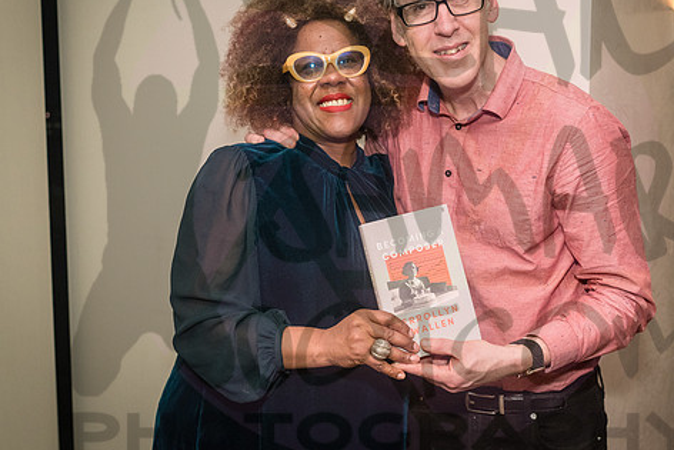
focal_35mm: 50
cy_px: 229
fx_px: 936
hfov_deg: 39.5
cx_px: 393
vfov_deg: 27.0
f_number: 4
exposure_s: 1/200
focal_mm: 35
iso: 3200
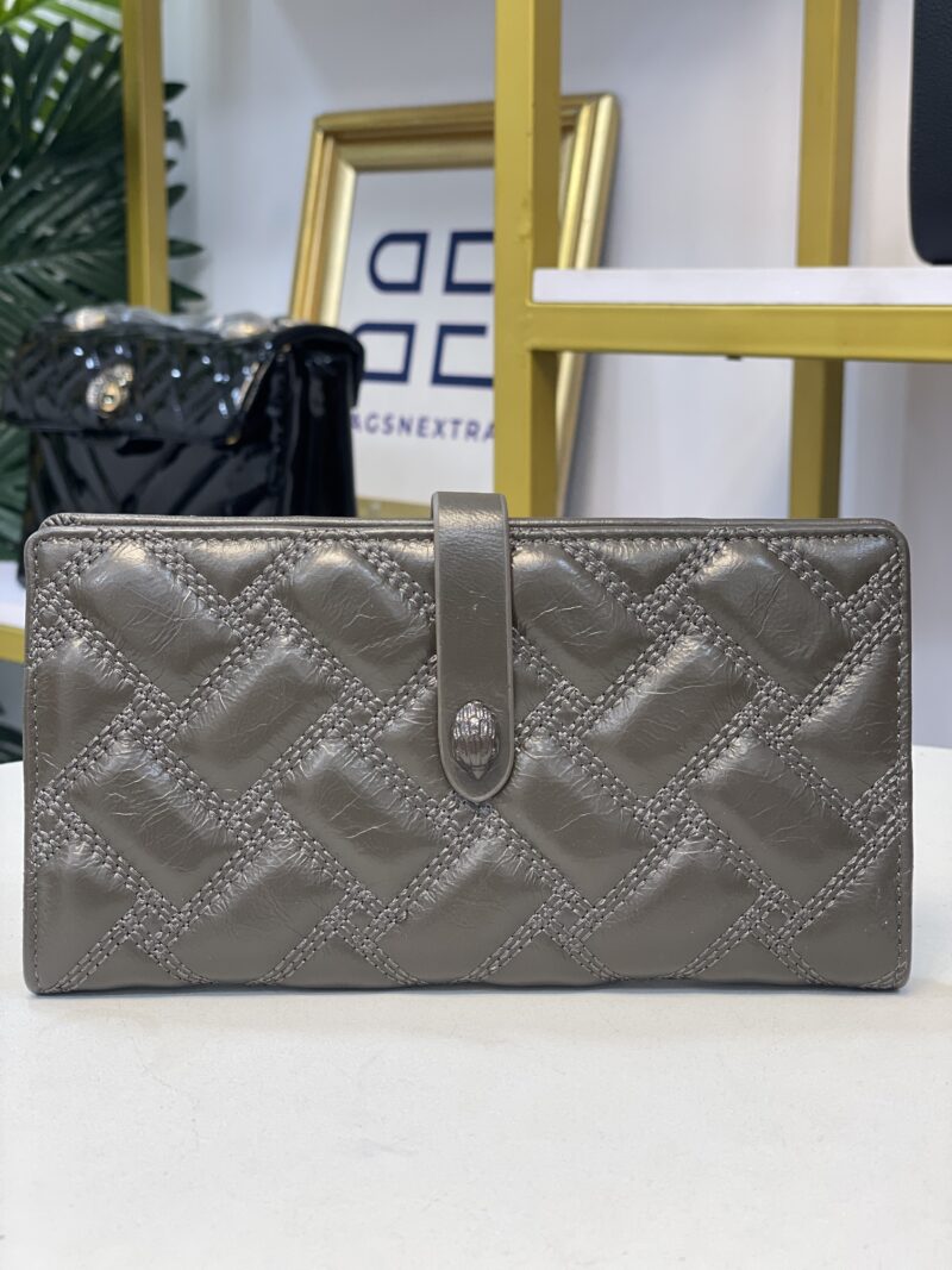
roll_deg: -0.5
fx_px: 1907
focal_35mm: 52
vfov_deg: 36.8
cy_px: 635
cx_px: 476
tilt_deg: -8.9
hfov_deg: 28.0
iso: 80
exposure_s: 1/100
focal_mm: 6
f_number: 2
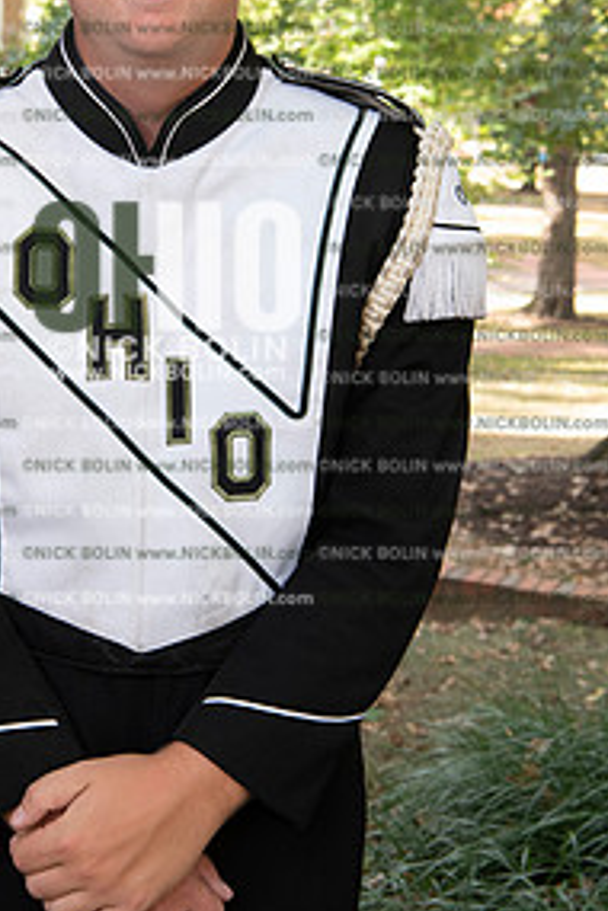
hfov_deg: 17.2
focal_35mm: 79
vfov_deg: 25.5
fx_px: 2001
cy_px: 291
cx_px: 166
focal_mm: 50
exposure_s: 1/100
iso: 800
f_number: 8
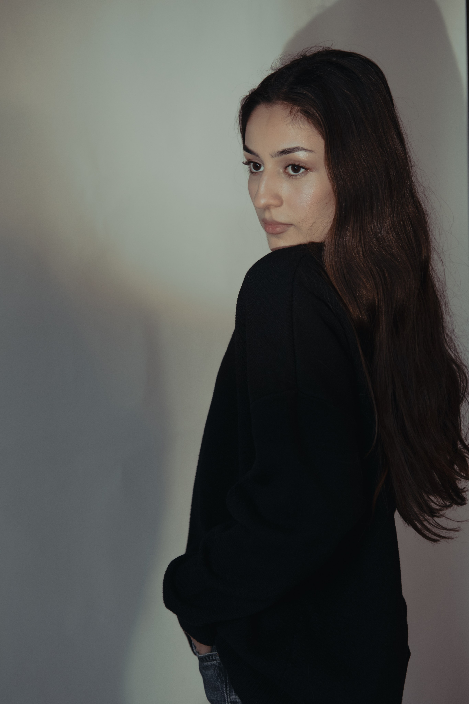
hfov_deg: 25.5
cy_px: 352
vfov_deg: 37.5
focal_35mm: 53
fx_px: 1036
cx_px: 234
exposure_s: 1/250
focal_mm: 35
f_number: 2.5
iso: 640
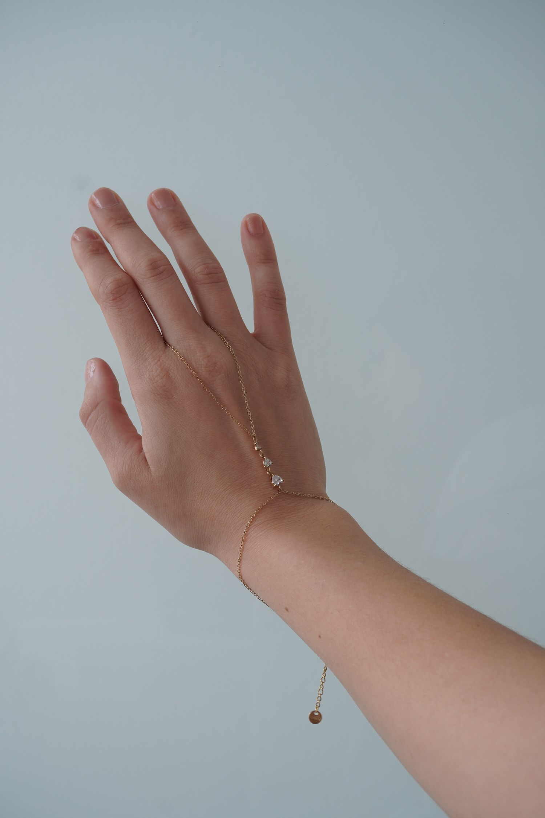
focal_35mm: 54
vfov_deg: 36.9
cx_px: 272
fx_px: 1226
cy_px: 409
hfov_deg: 25.1
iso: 100
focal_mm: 36
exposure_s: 1/50
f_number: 8
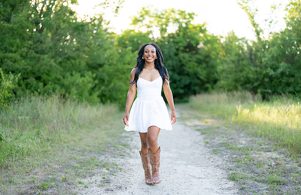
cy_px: 101
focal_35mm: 52
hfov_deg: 38.6
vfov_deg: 25.6
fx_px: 429
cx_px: 150
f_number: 1.2
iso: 100
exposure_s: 1/1000
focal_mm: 50
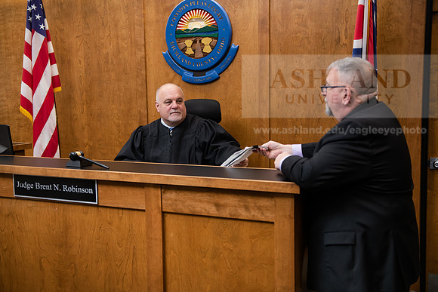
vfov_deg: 30.5
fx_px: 535
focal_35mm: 44
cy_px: 146
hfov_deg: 44.5
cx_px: 219
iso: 1000
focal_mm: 44
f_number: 3.2
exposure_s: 1/200
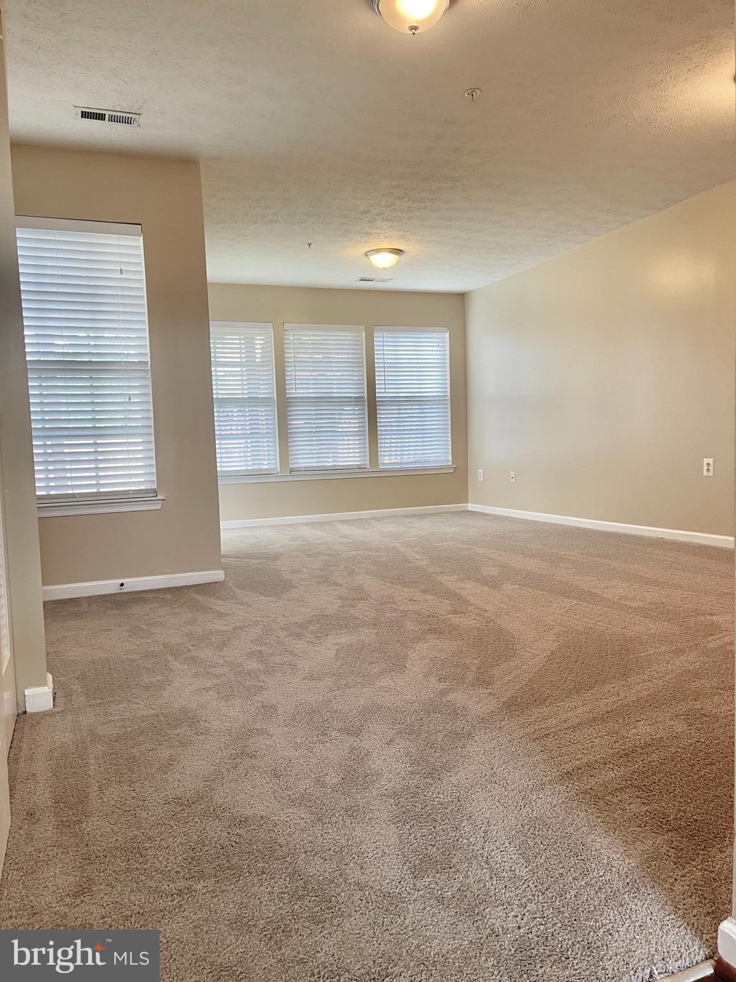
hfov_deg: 53.1
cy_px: 491
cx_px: 368
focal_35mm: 26
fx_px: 737
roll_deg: +2.0
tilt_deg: -3.5
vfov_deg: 67.3
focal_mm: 5.1
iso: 100
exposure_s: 1/60
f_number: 1.6
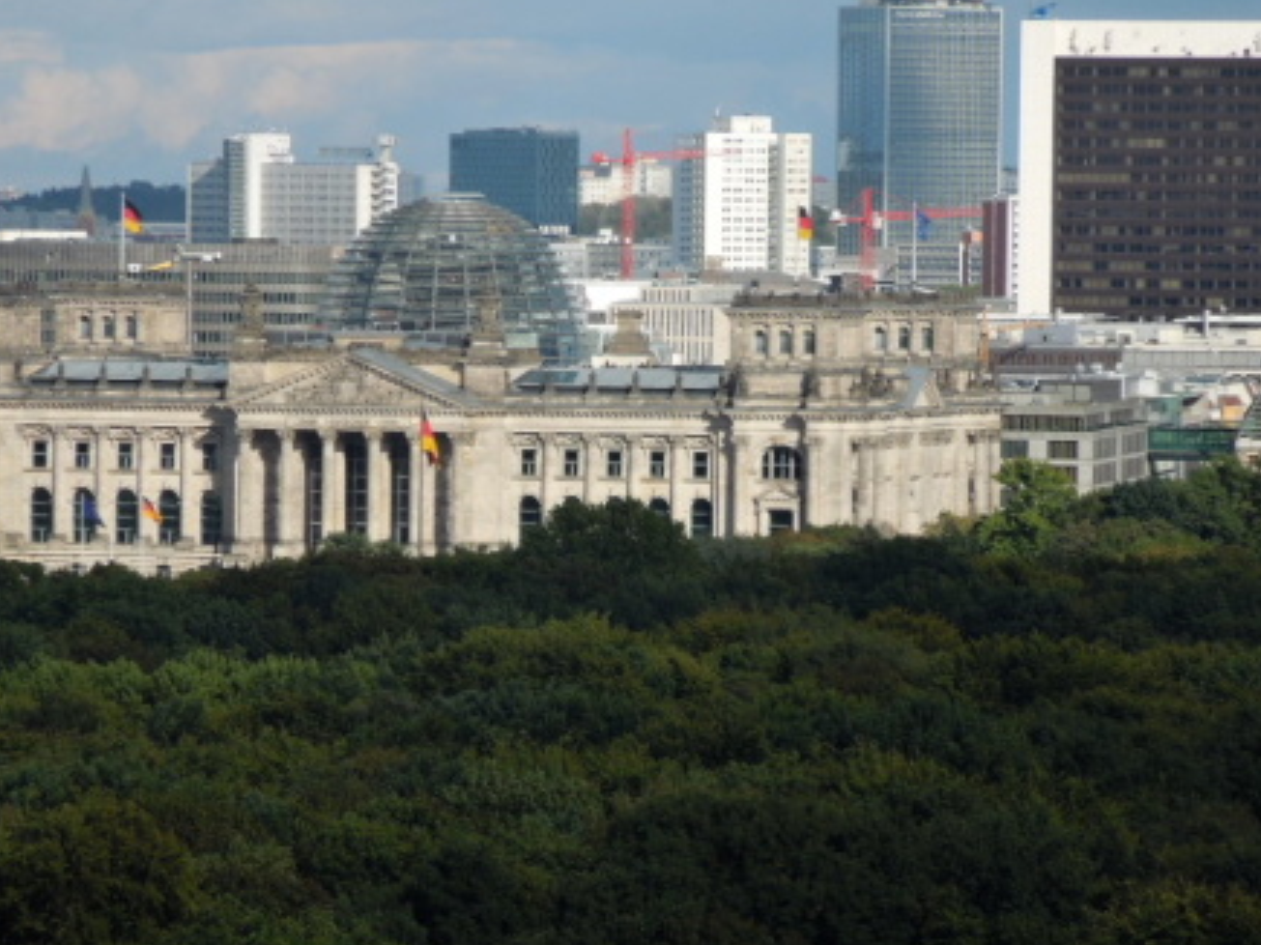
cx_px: 600
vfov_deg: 4.2
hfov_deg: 5.6
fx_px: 12819
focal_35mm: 352
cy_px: 436
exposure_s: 1/640
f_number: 5.5
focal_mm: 55.1
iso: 100
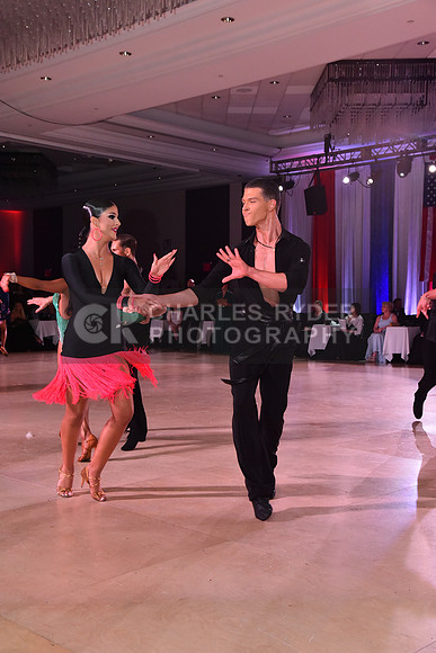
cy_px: 326
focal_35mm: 46
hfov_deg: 29.3
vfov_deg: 42.7
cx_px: 218
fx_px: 835
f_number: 6.3
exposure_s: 1/320
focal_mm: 46
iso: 2500
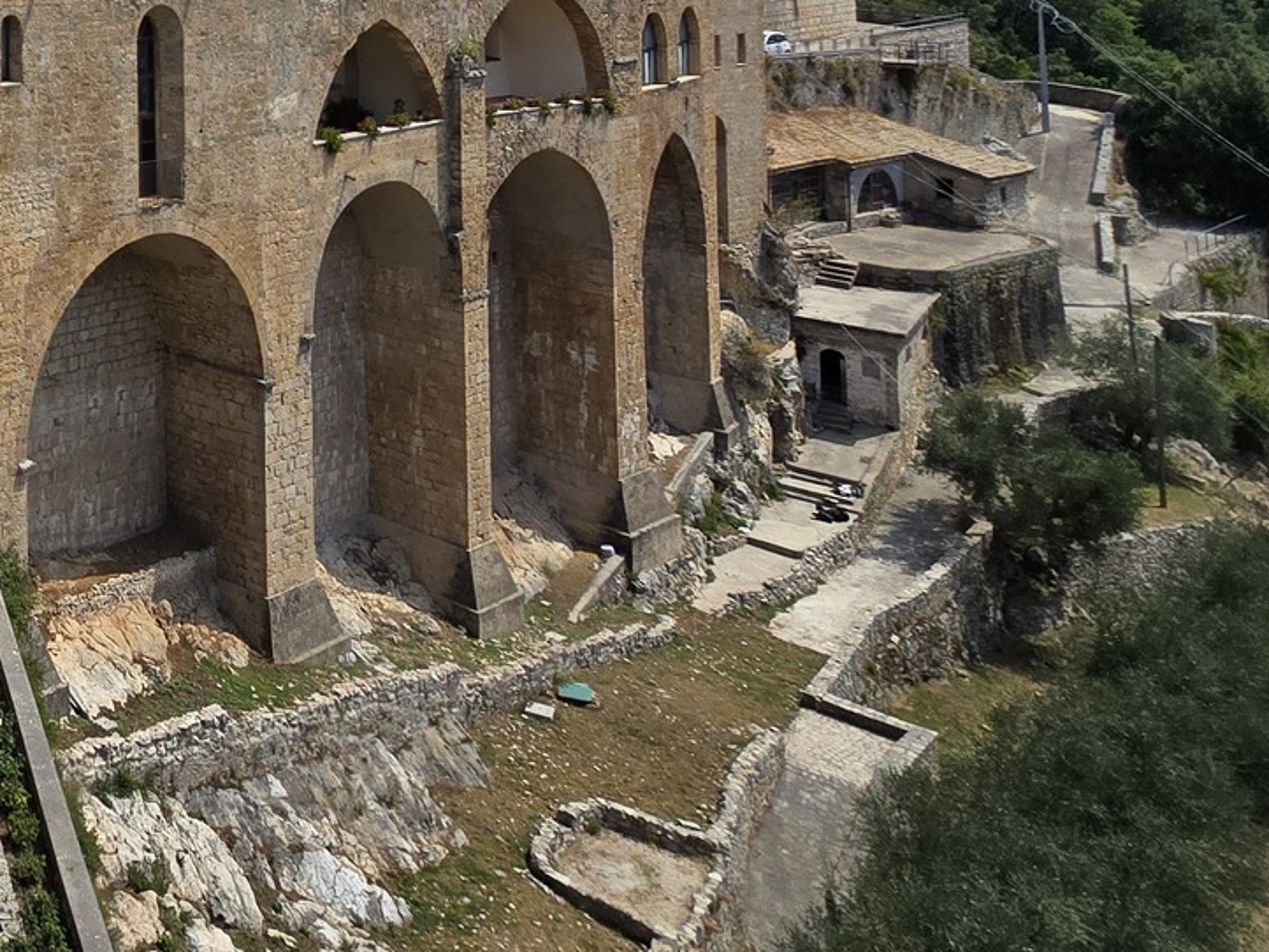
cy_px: -158
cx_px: -353
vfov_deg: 33.2
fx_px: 1320
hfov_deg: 35.9
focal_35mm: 36
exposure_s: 1/3483
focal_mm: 2.2
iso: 50
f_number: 2.2
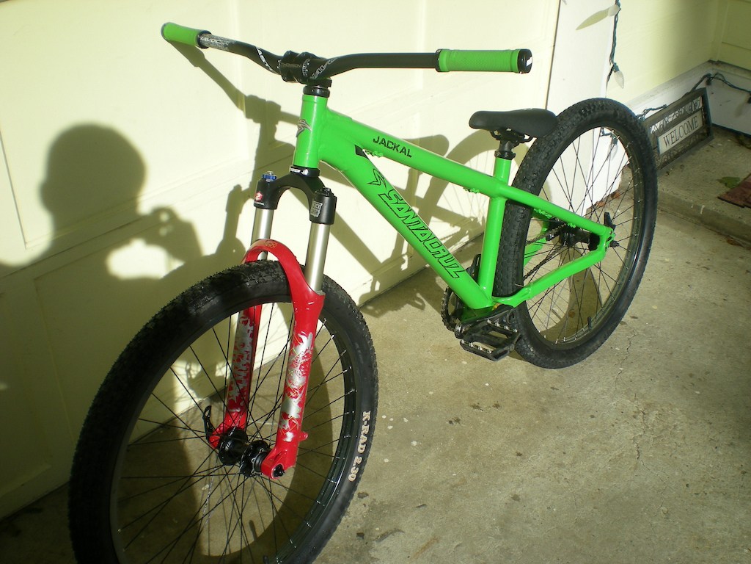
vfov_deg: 37.7
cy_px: 282
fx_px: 824
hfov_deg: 49.0
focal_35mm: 38
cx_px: 376
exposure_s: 1/303
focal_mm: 6.3
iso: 50
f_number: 4.6
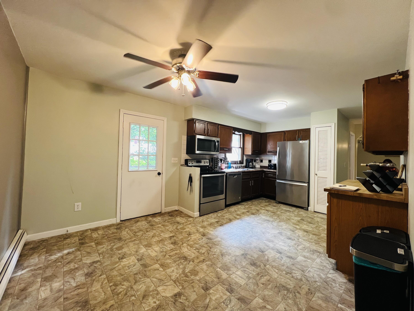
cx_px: 207
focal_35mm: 13
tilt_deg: +0.2
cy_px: 156
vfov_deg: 89.9
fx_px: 155
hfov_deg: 106.2
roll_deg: -1.0
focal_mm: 1.57
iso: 160
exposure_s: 1/60
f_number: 1.8
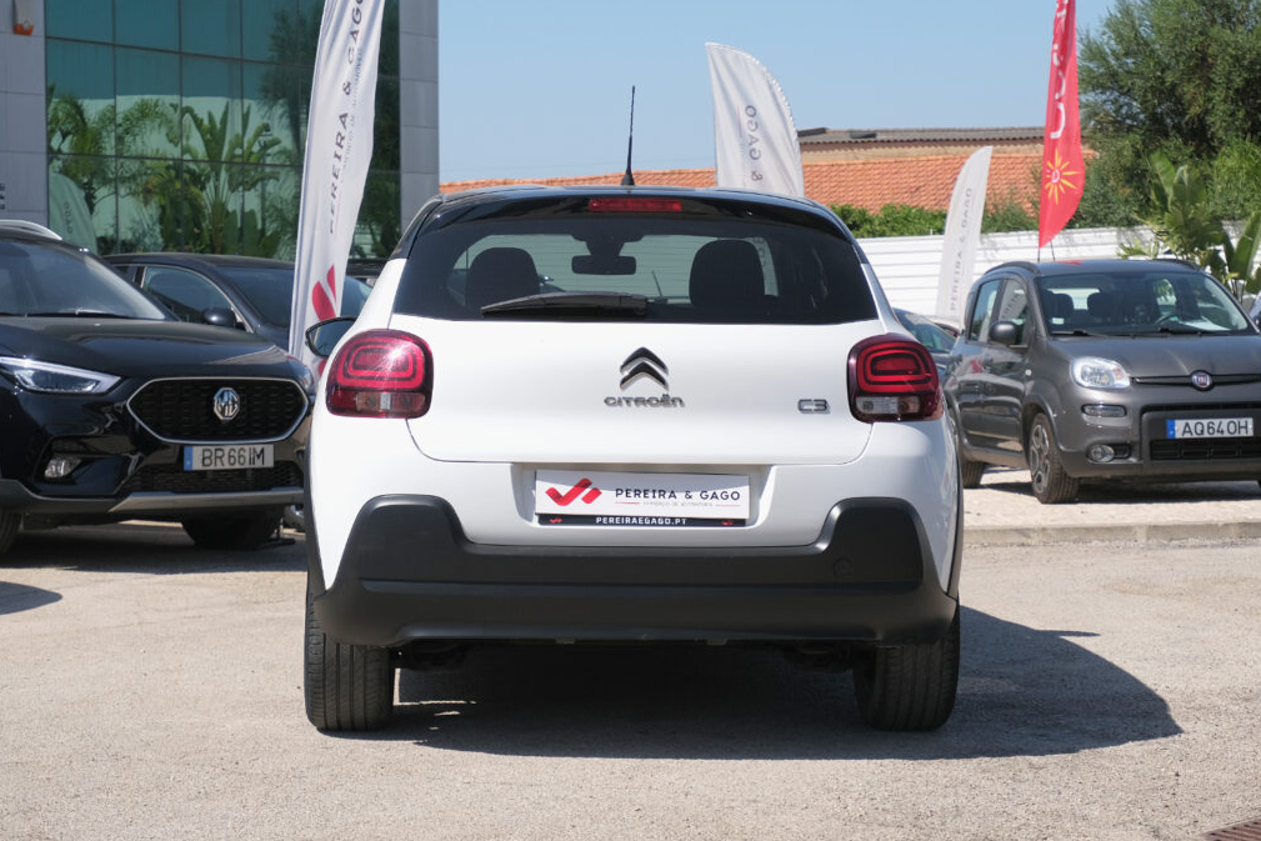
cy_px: 422
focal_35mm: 69
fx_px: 2417
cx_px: 634
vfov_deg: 19.7
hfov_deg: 29.2
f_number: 5.6
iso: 160
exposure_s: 1/1000
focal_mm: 45
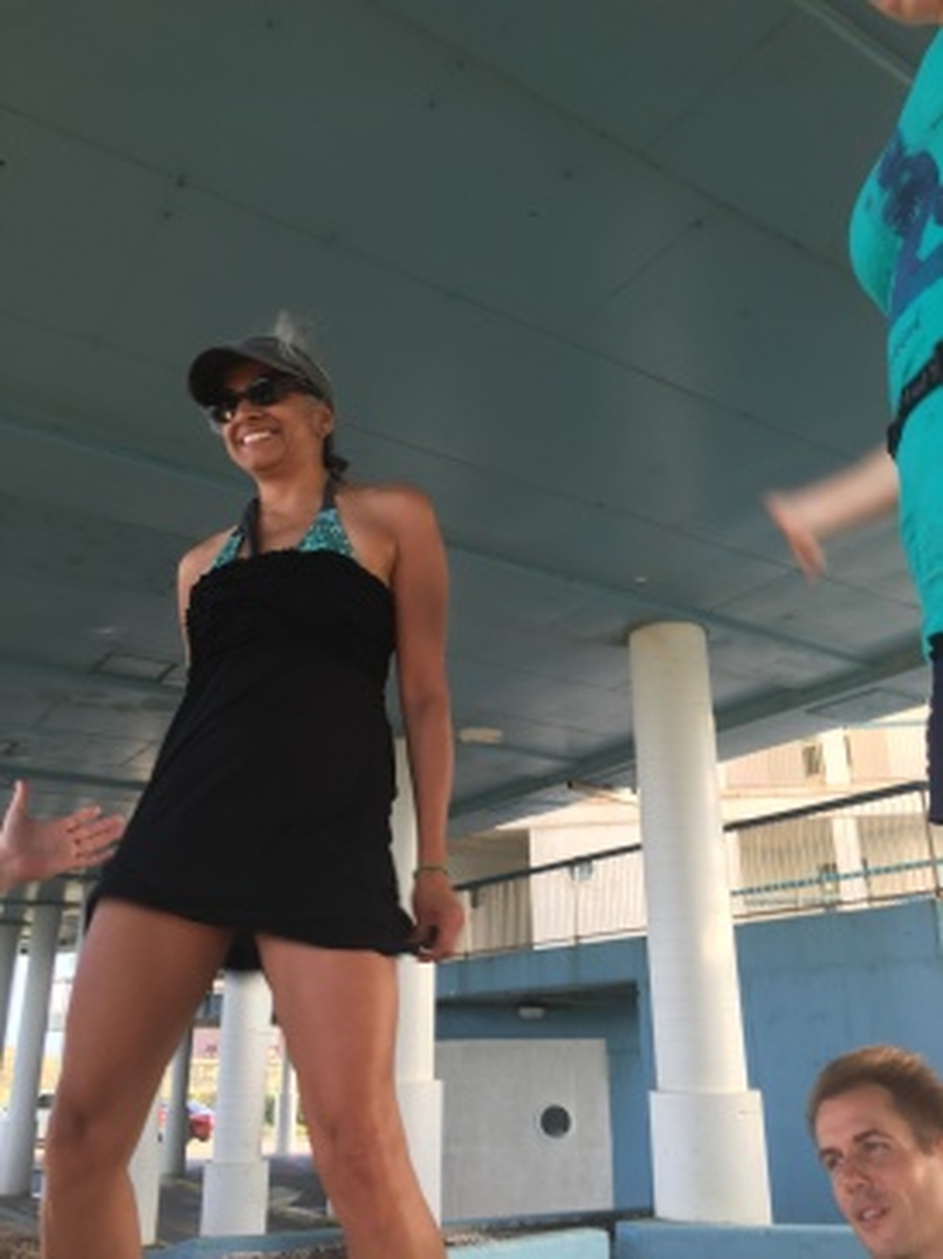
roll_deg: +1.8
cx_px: 472
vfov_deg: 61.7
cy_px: 630
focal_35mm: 29
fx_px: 1055
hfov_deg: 48.2
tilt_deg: +18.8
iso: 32
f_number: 2.2
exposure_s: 1/60
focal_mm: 4.15
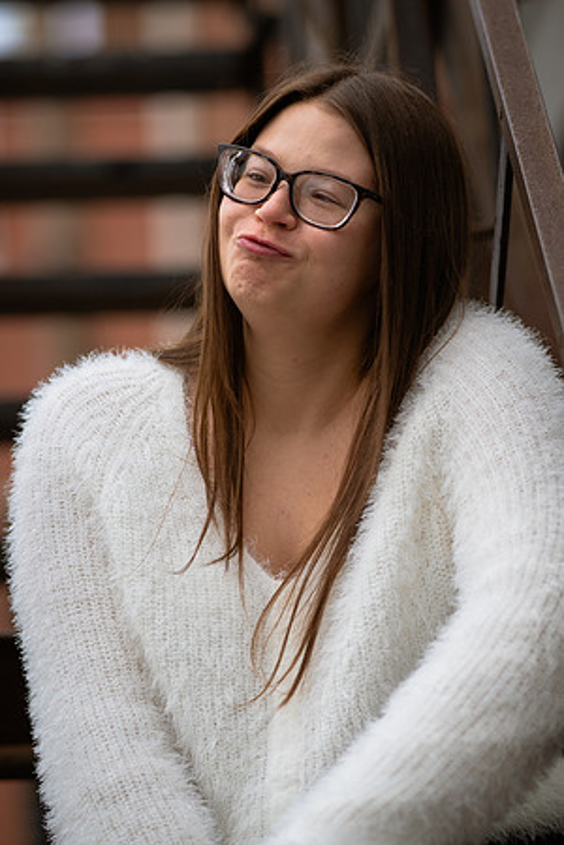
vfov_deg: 13.1
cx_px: 282
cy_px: 422
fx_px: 3689
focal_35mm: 157
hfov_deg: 8.7
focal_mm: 105
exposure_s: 1/640
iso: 64
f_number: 2
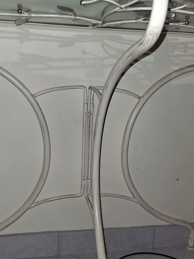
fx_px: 261
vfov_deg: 52.6
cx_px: 81
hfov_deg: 40.6
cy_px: 124
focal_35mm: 35
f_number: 1.8
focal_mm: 3.98
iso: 250
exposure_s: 1/100
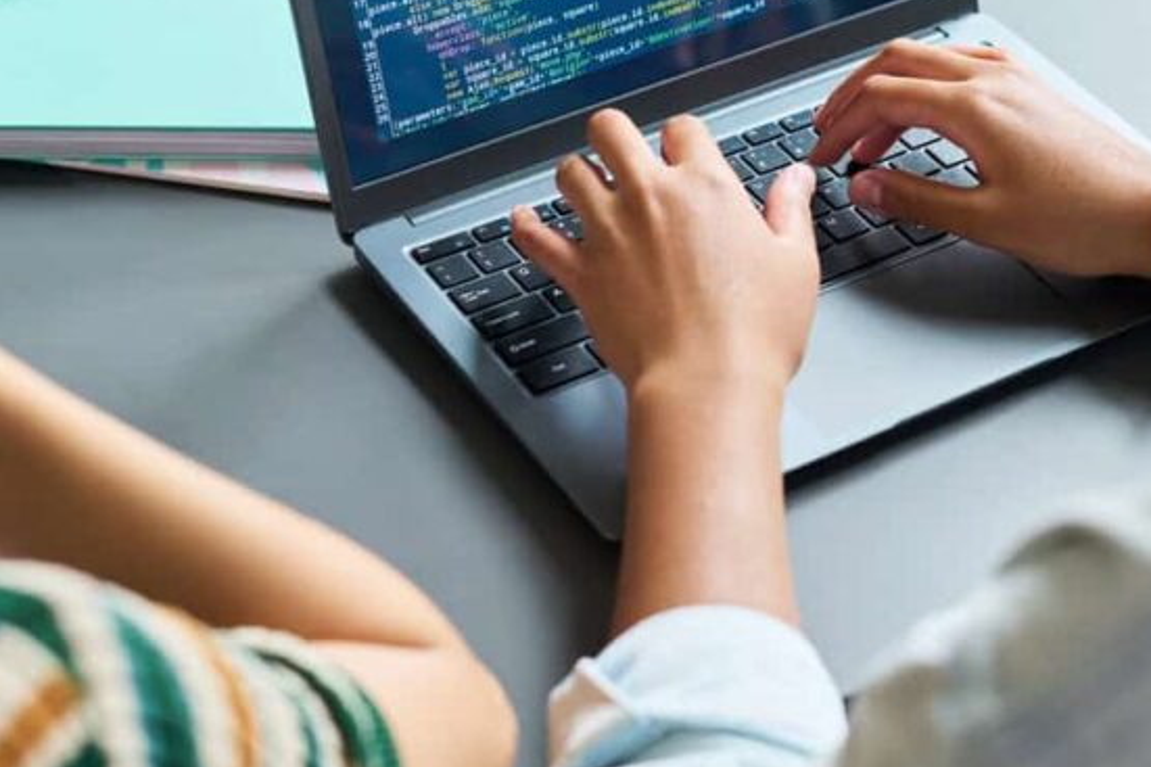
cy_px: 83
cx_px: 800
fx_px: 2972
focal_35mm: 93
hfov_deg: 21.8
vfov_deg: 14.6
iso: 800
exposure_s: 1/160
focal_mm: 50
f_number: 3.2
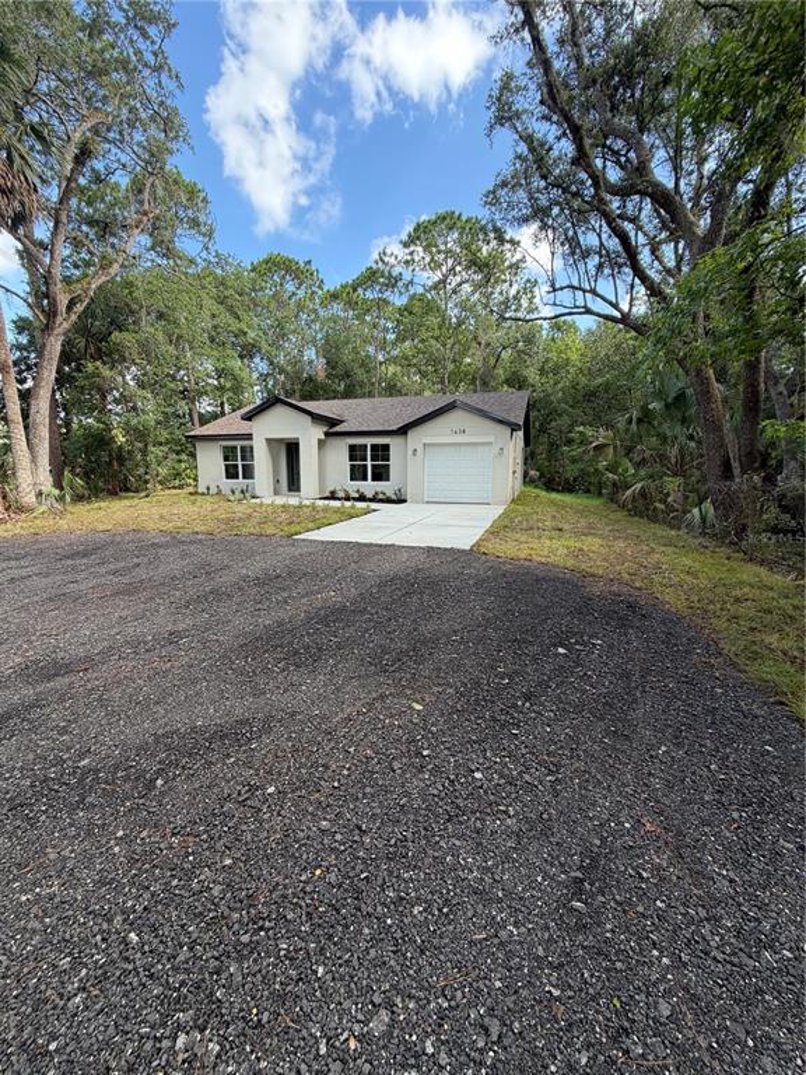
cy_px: 538
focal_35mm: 14
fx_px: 435
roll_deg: +0.1
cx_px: 403
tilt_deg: -8.1
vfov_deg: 102.1
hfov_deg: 85.7
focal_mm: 2.22
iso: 64
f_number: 2.2
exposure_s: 1/169
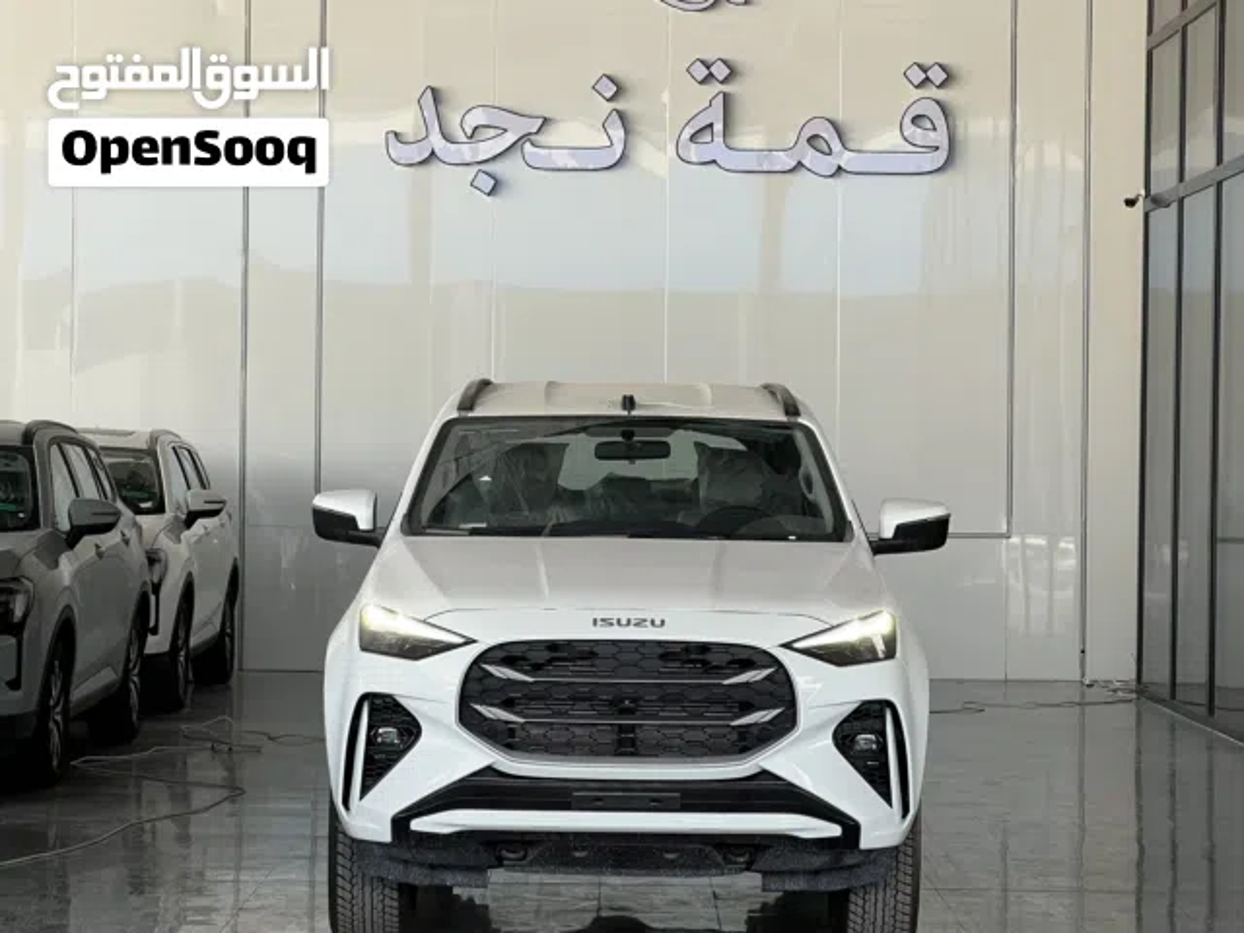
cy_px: 466
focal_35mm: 77
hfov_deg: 25.3
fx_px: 2767
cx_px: 622
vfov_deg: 19.1
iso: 40
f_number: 2.8
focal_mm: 9
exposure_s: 1/99
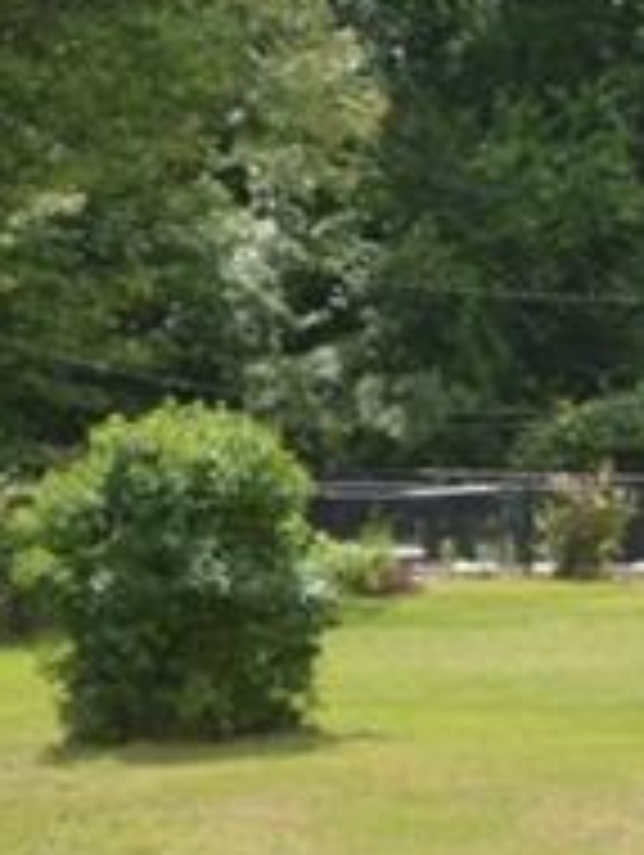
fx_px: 10558
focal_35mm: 427
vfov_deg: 4.6
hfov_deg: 3.4
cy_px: 778
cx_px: 1711
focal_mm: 55
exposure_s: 1/160
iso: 100
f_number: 6.3
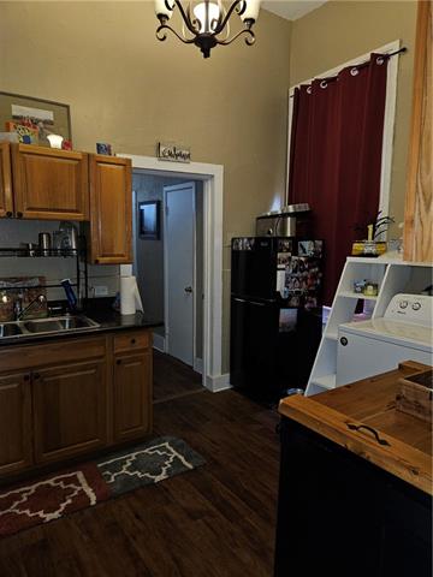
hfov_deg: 58.9
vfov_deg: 73.9
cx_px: 216
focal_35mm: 23
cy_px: 288
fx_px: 384
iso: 160
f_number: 1.8
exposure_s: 1/20
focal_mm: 5.4
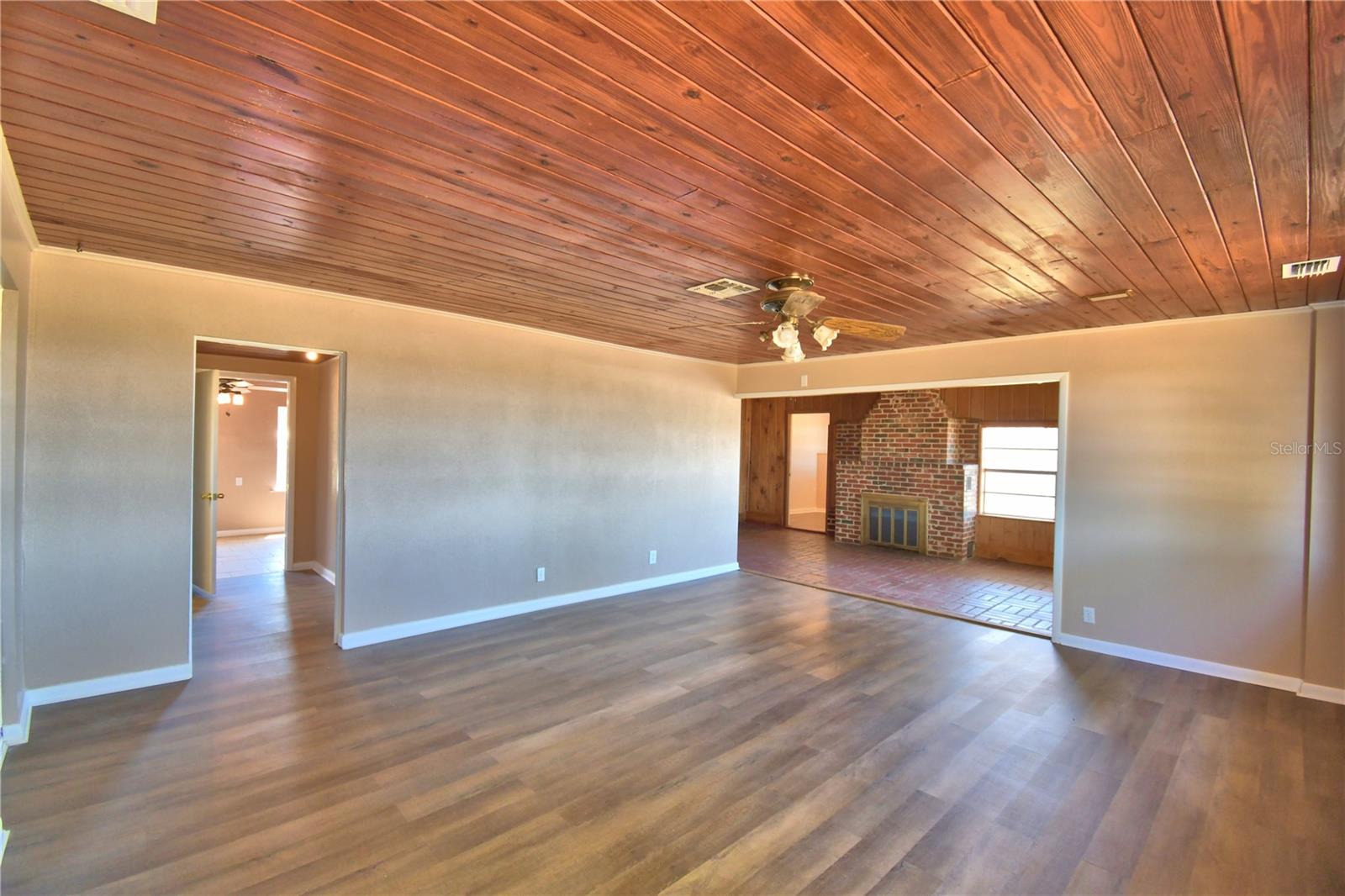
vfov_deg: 77.3
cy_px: 448
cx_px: 672
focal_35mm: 15
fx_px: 560
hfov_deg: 100.4
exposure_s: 1/40
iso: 400
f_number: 4.5
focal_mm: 10
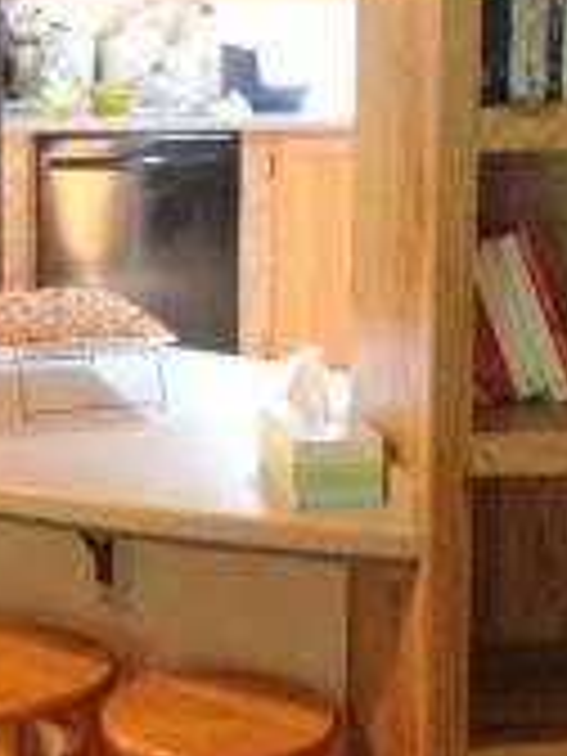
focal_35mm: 100
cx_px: 90
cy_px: 148
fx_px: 2184
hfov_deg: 14.7
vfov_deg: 19.4
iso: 200
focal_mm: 4.28
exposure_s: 1/20
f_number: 2.4
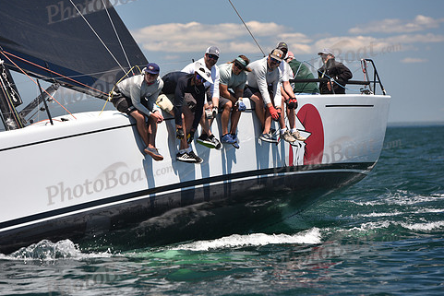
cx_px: 224
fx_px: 2603
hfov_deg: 9.7
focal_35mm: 211
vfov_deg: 6.5
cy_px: 120
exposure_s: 1/800
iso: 250
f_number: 5
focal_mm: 175
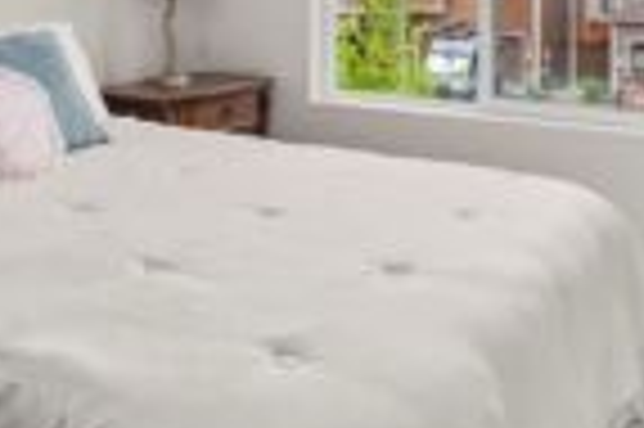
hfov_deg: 46.4
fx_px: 750
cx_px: 288
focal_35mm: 42
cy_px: 11
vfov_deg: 29.9
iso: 1000
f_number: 7.1
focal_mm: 15
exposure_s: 1/10
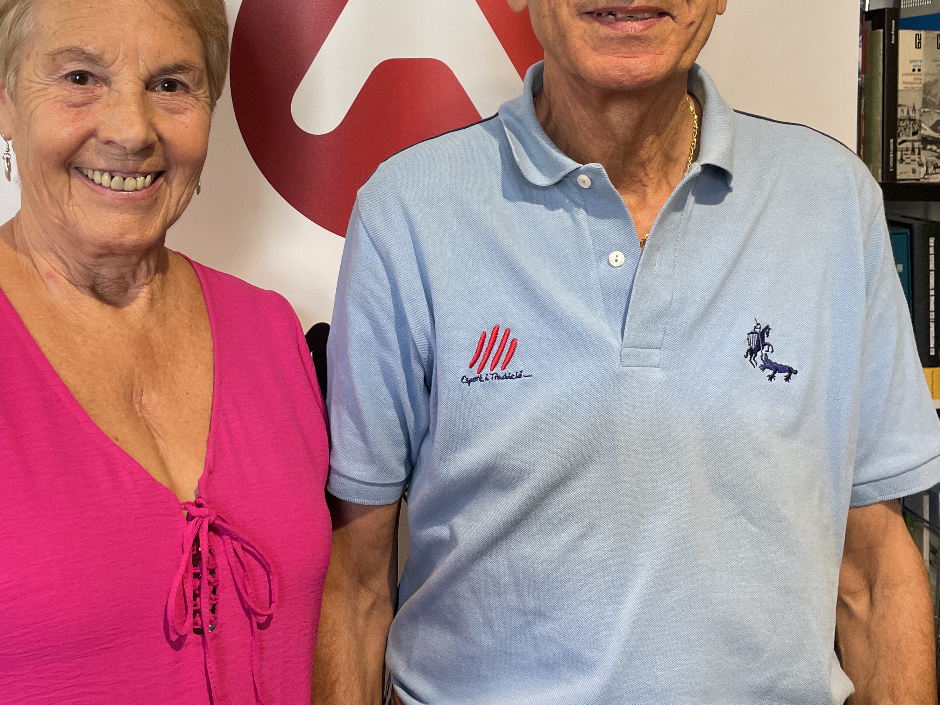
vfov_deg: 36.0
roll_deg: -1.3
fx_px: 1059
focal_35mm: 39
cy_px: 183
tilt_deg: -4.4
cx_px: 354
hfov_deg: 47.4
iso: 80
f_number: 1.6
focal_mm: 4.2
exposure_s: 1/50
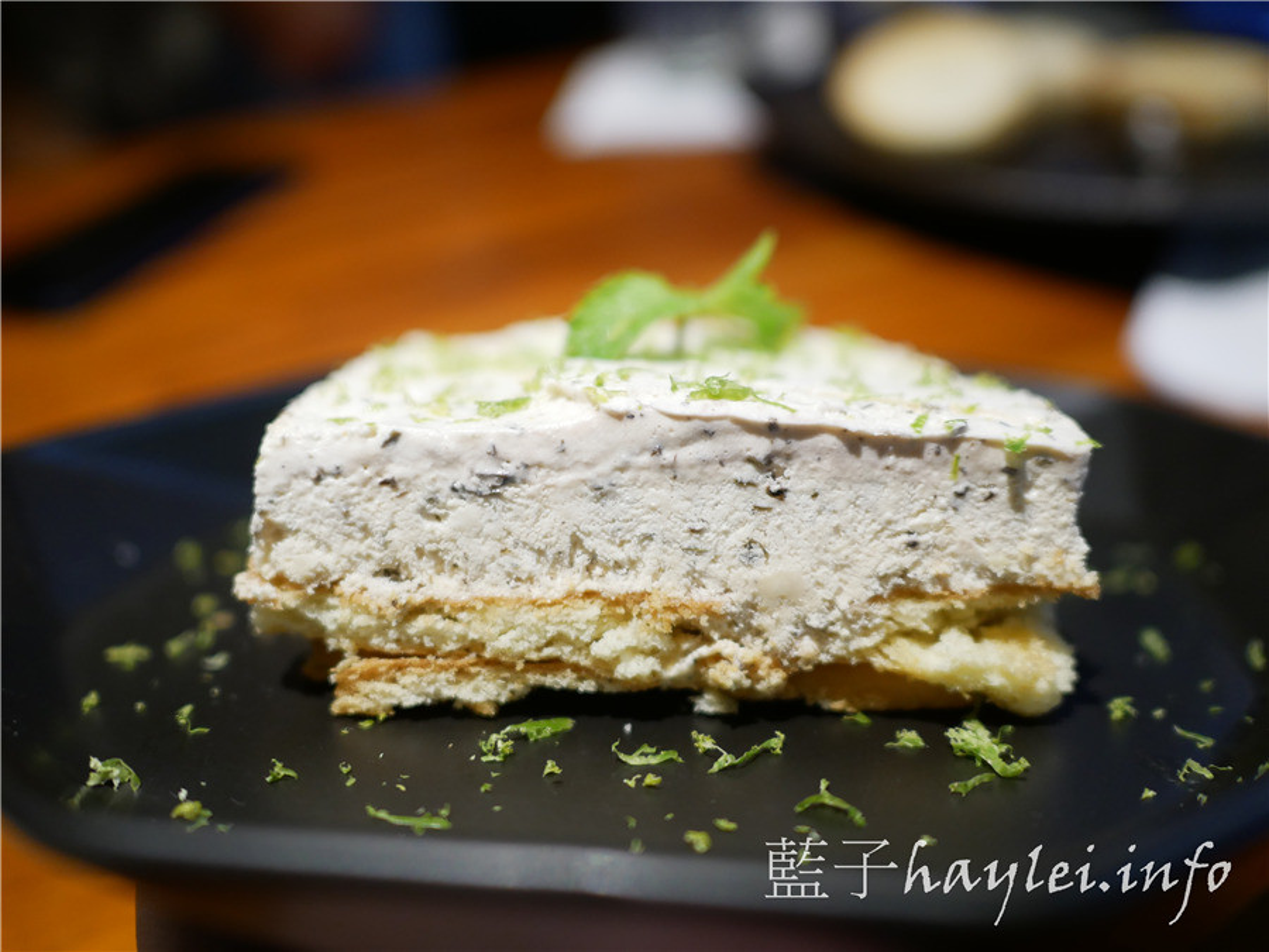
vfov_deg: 46.8
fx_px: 1100
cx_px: 634
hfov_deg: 60.0
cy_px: 476
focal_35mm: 30
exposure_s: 1/60
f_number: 1.7
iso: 500
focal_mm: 15
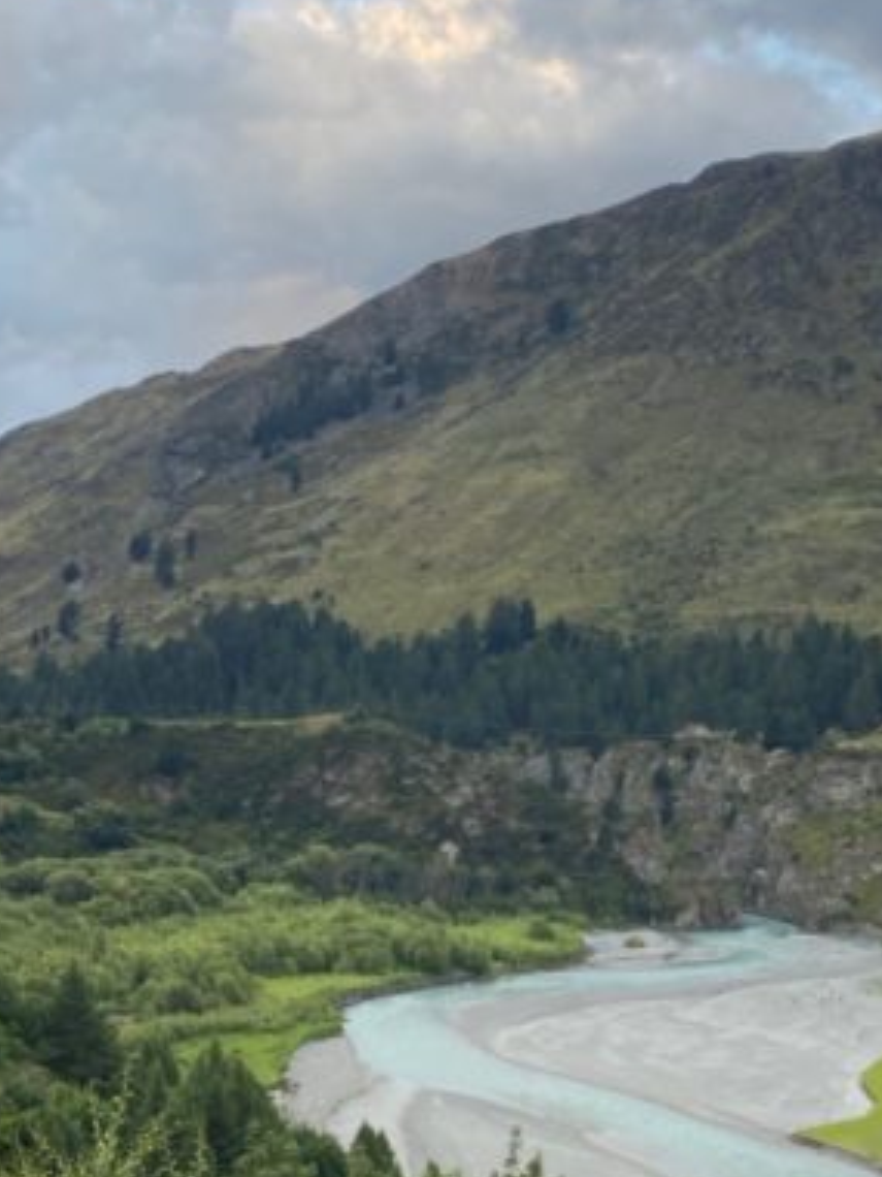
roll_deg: +0.3
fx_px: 2208
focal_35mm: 65
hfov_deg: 22.4
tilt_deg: -4.7
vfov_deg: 29.3
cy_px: 886
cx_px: 212
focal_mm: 4.25
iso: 32
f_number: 1.8
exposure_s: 1/122
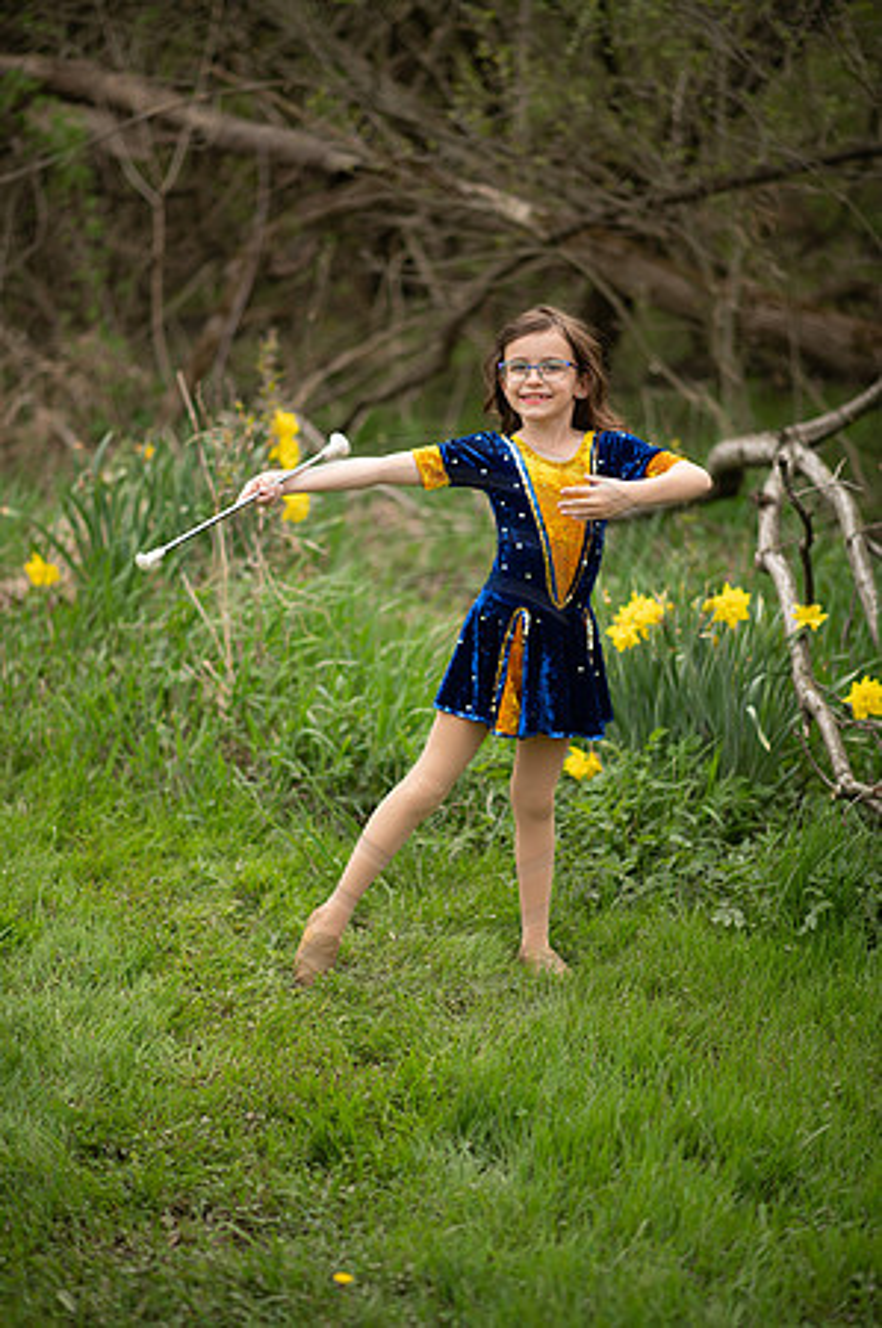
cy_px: 664
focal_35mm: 85
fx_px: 3131
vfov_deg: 23.9
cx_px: 441
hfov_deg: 16.0
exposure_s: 1/500
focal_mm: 85
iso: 100
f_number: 1.8
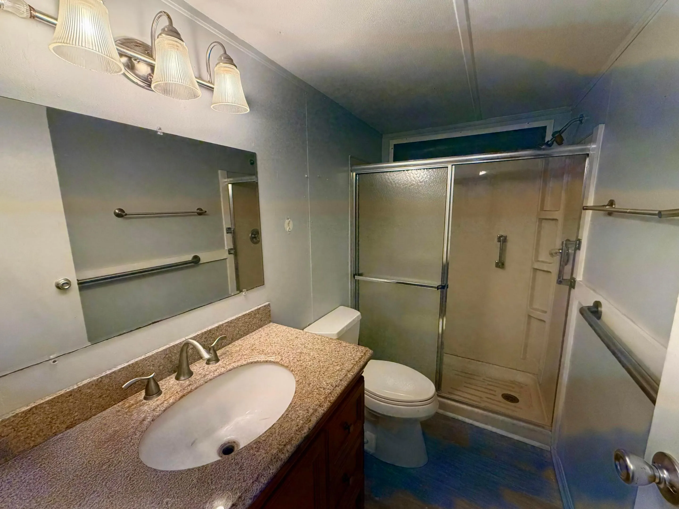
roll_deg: +1.4
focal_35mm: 14
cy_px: 254
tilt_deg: -9.3
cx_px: 340
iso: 200
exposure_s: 1/60
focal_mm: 2.22
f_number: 2.2
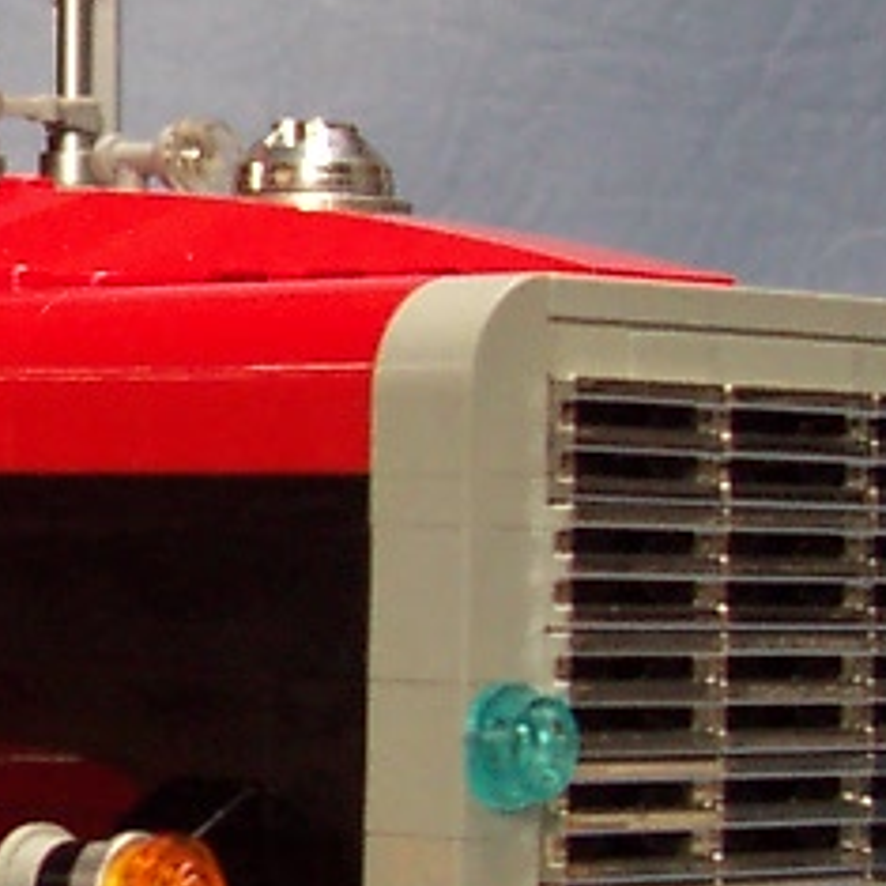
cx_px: -505
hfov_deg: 10.1
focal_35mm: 167
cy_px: 475
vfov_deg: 10.5
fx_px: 4836
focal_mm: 5.6
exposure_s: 1/90
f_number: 2.8
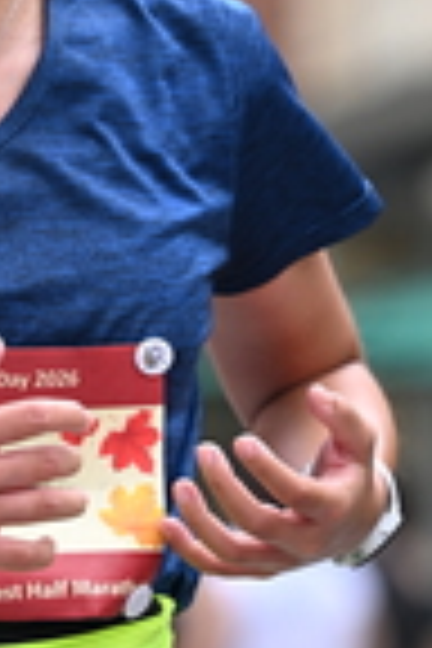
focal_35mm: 496
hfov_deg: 2.8
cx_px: -74
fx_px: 8927
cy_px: 252
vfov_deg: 4.2
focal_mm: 130
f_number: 2.8
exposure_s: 1/2500
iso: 640
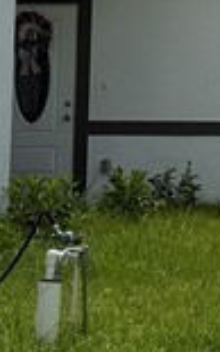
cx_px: 451
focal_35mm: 168
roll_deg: -0.3
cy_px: -2
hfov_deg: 7.5
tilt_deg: +6.0
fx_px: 1610
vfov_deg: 12.3
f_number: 1.78
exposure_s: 1/11905
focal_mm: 6.76
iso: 80
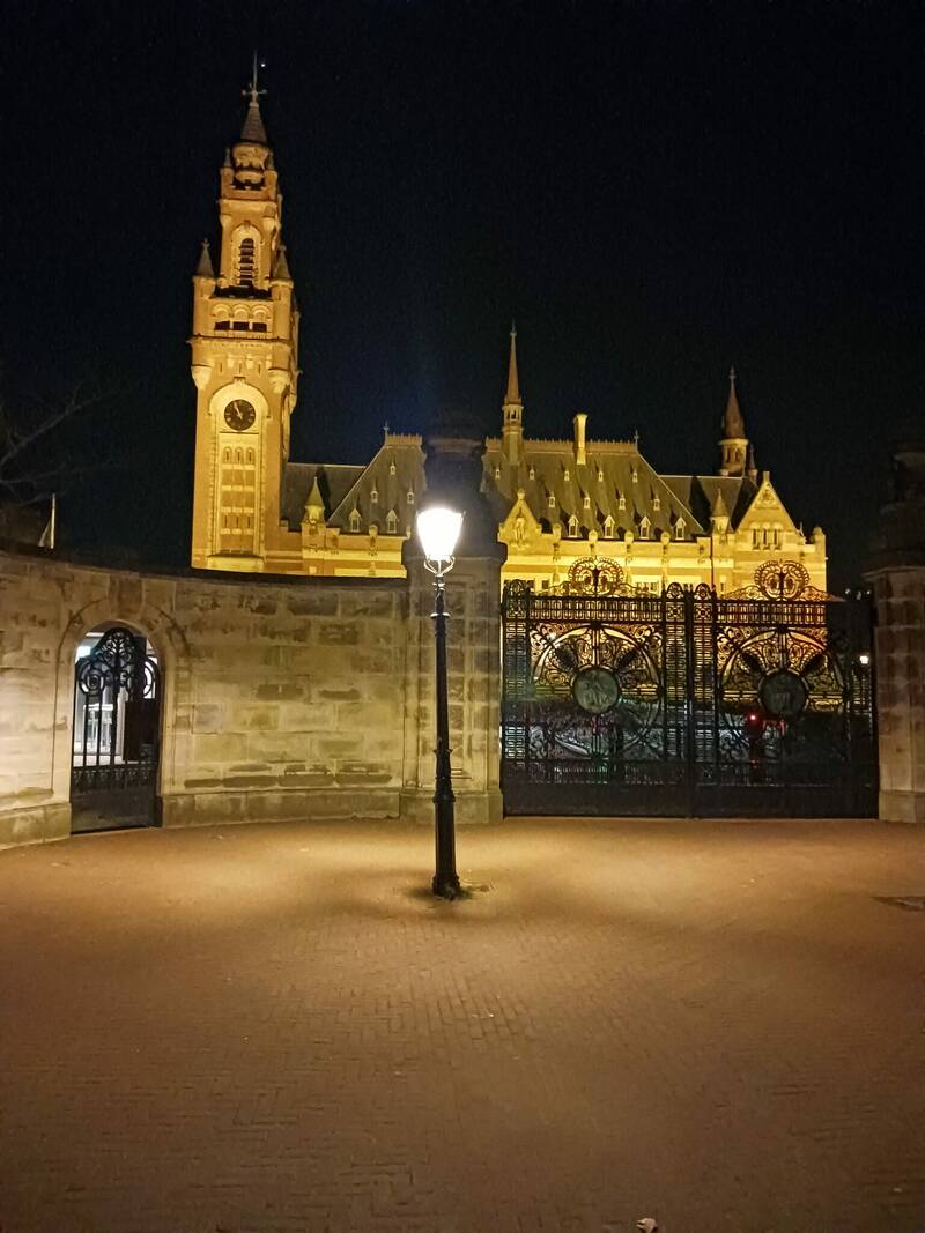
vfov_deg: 65.3
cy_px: 616
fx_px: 962
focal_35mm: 27
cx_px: 462
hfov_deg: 51.3
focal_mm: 4
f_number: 1.8
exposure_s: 1/16.7
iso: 5000
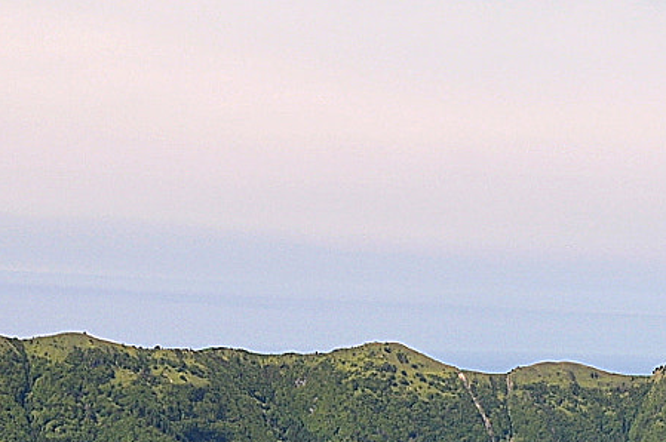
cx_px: 482
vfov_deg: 7.8
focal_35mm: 171
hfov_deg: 12.0
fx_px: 3159
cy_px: 763
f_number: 8
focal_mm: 32
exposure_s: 1/80
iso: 200
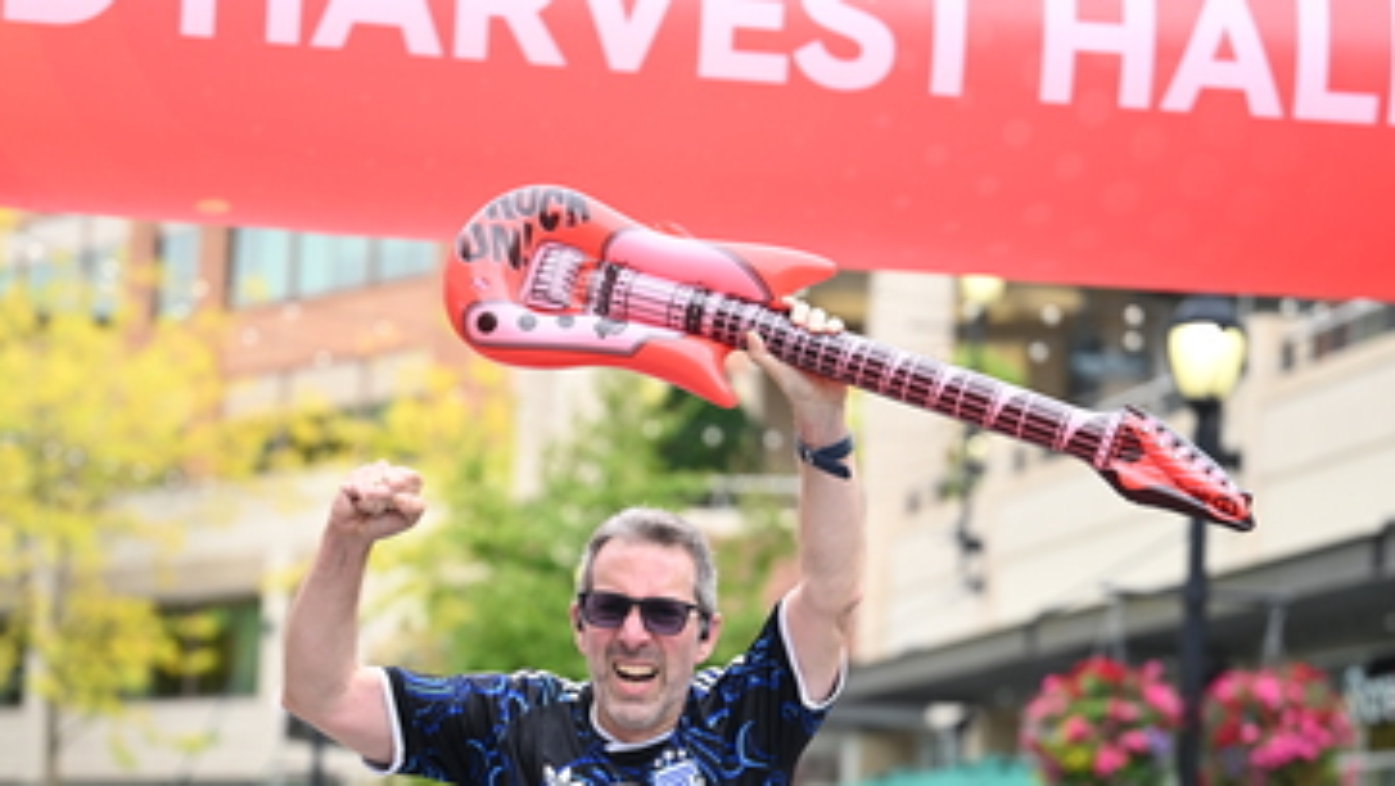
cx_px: 692
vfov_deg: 9.2
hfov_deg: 16.3
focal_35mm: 132
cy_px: 663
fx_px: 4885
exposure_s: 1/1600
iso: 640
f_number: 2.8
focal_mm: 83
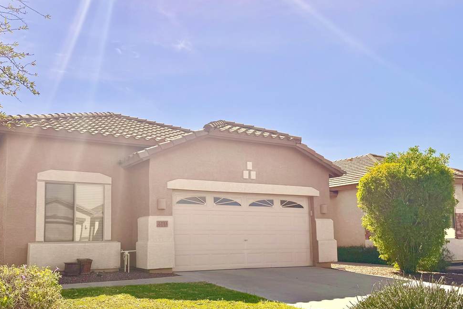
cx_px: 179
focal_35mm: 33
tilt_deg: +5.5
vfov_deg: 39.6
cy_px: 199
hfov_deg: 56.7
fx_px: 424
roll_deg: -0.3
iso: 80
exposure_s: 1/6410
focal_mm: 6.76
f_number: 1.78
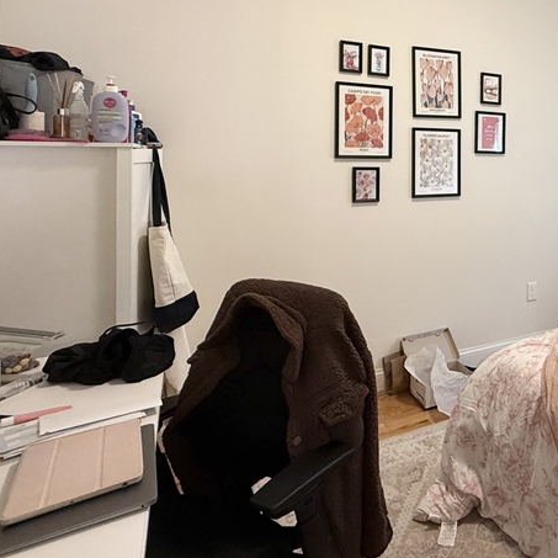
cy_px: 160
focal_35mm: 28
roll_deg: -0.1
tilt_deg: +1.0
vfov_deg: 55.3
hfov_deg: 51.1
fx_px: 511
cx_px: 496
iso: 320
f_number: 2.2
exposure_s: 1/120
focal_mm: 2.22
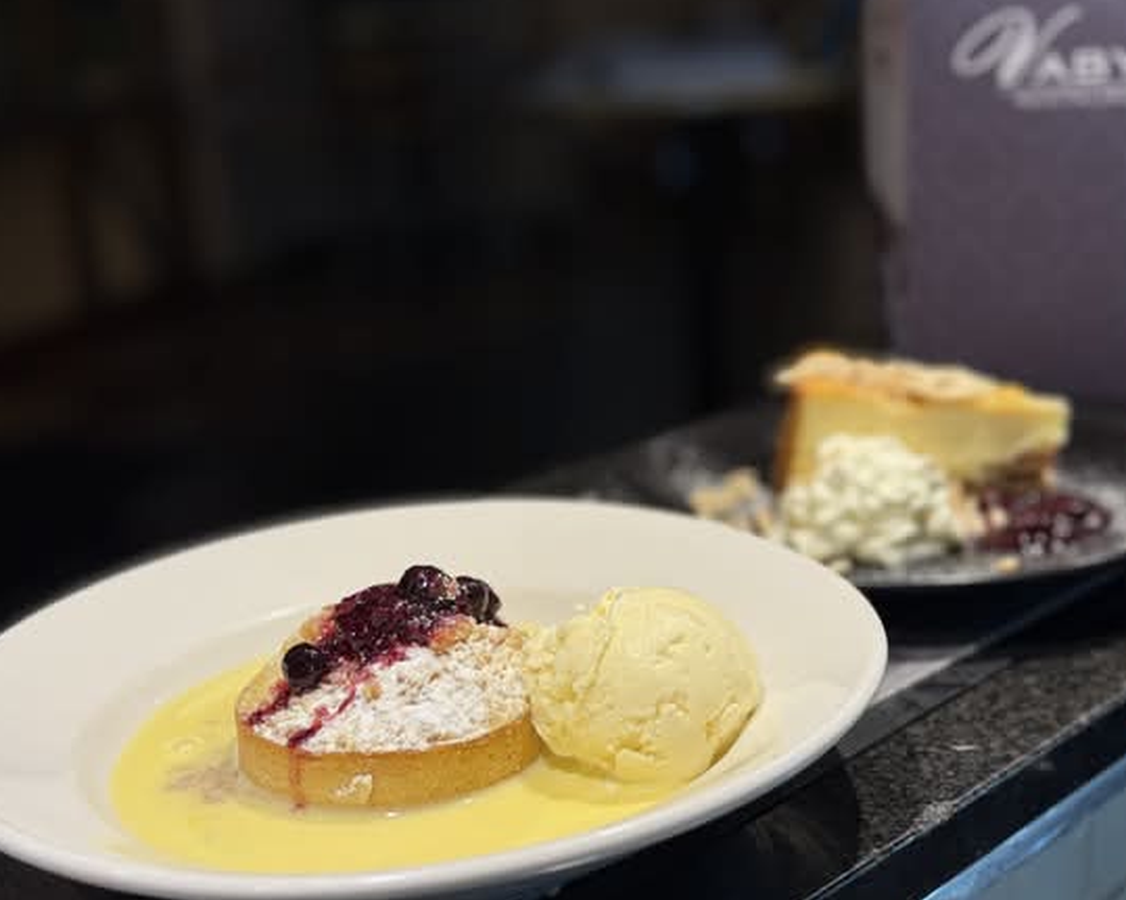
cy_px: 445
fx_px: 1699
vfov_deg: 29.7
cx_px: 566
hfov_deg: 36.7
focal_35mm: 51
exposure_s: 1/50
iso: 50
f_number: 1.78
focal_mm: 6.76
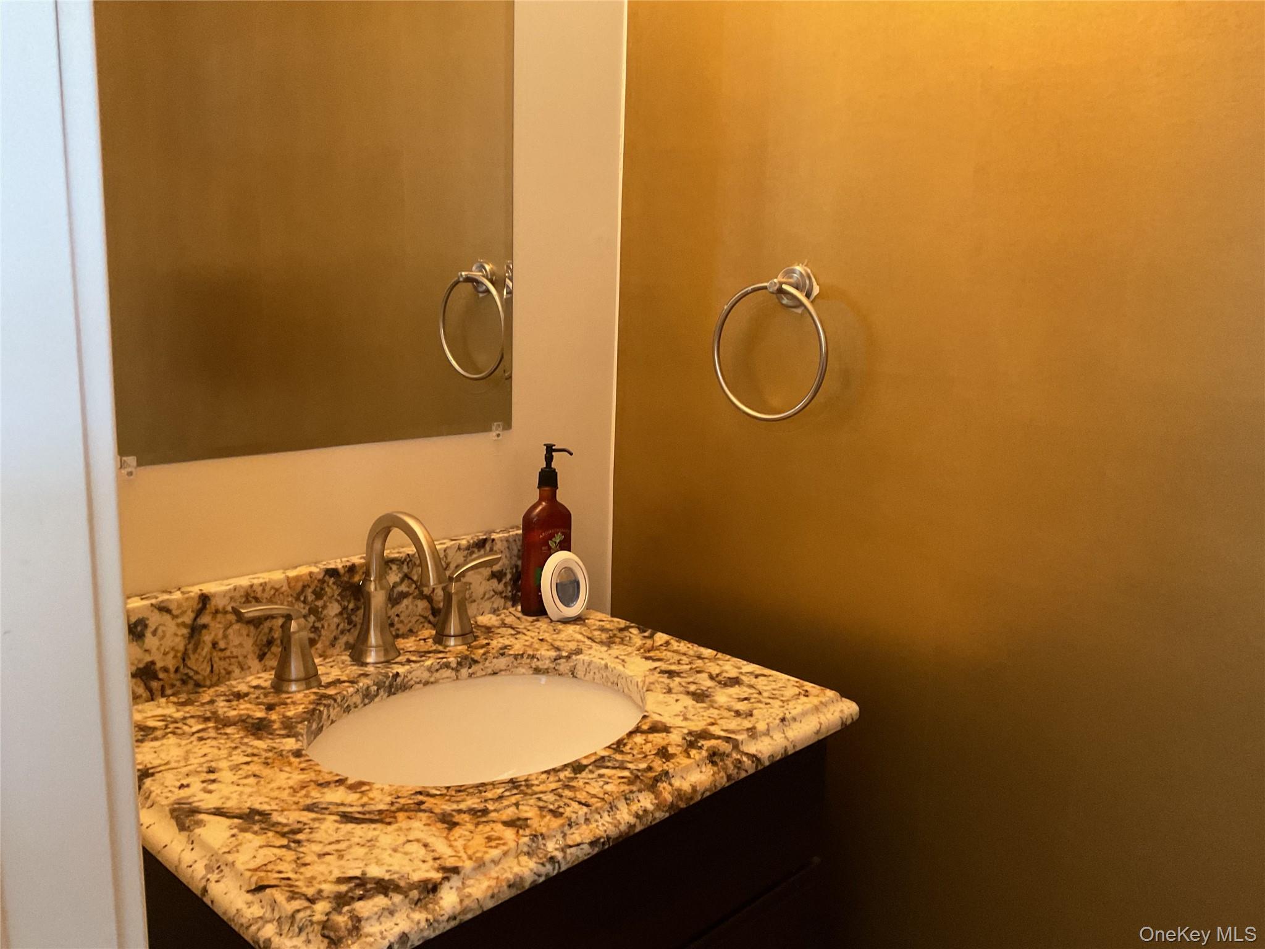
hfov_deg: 61.7
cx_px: 632
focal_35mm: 29
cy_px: 474
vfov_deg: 48.2
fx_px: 1060
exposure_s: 1/60
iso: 250
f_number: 1.8
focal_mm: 3
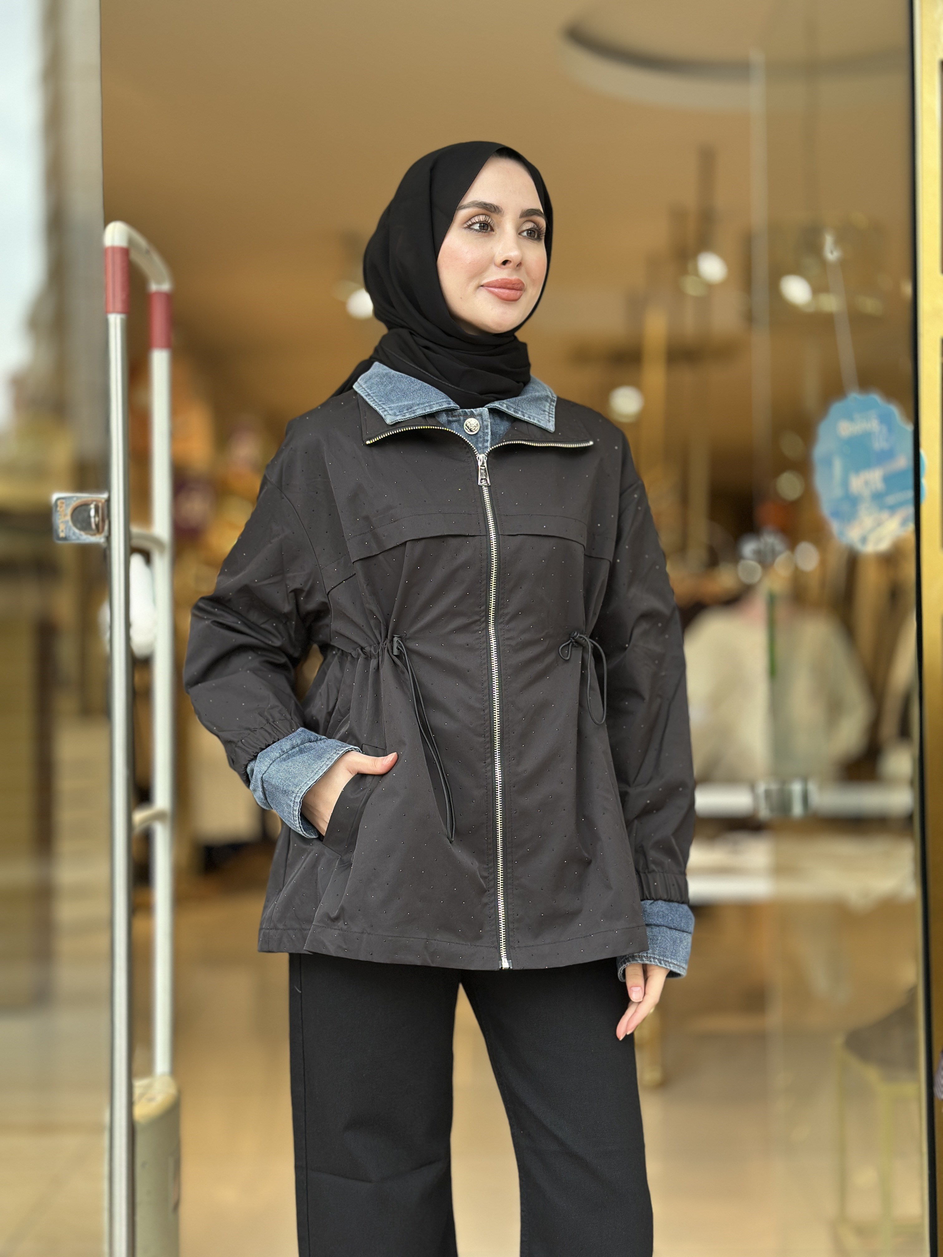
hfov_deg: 30.3
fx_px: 1743
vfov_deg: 39.7
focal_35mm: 48
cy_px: 628
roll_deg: -0.3
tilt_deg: -0.1
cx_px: 472
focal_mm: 6.86
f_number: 1.78
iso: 125
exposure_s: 1/79
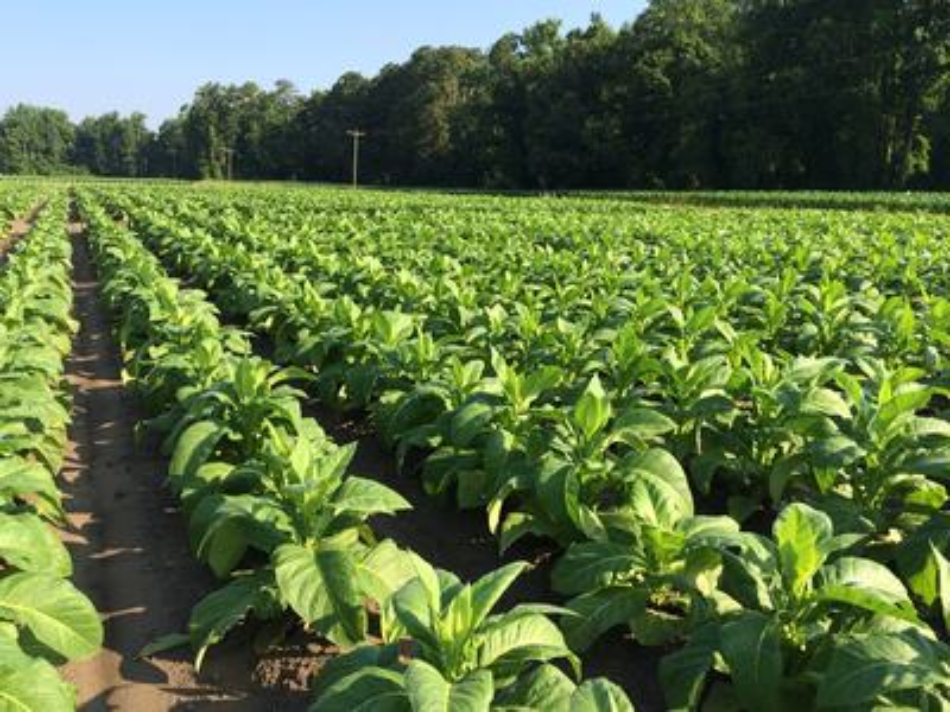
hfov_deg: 60.0
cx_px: 475
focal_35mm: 30
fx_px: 823
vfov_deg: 46.8
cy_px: 356
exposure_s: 1/838
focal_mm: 4.12
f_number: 2.2
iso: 32
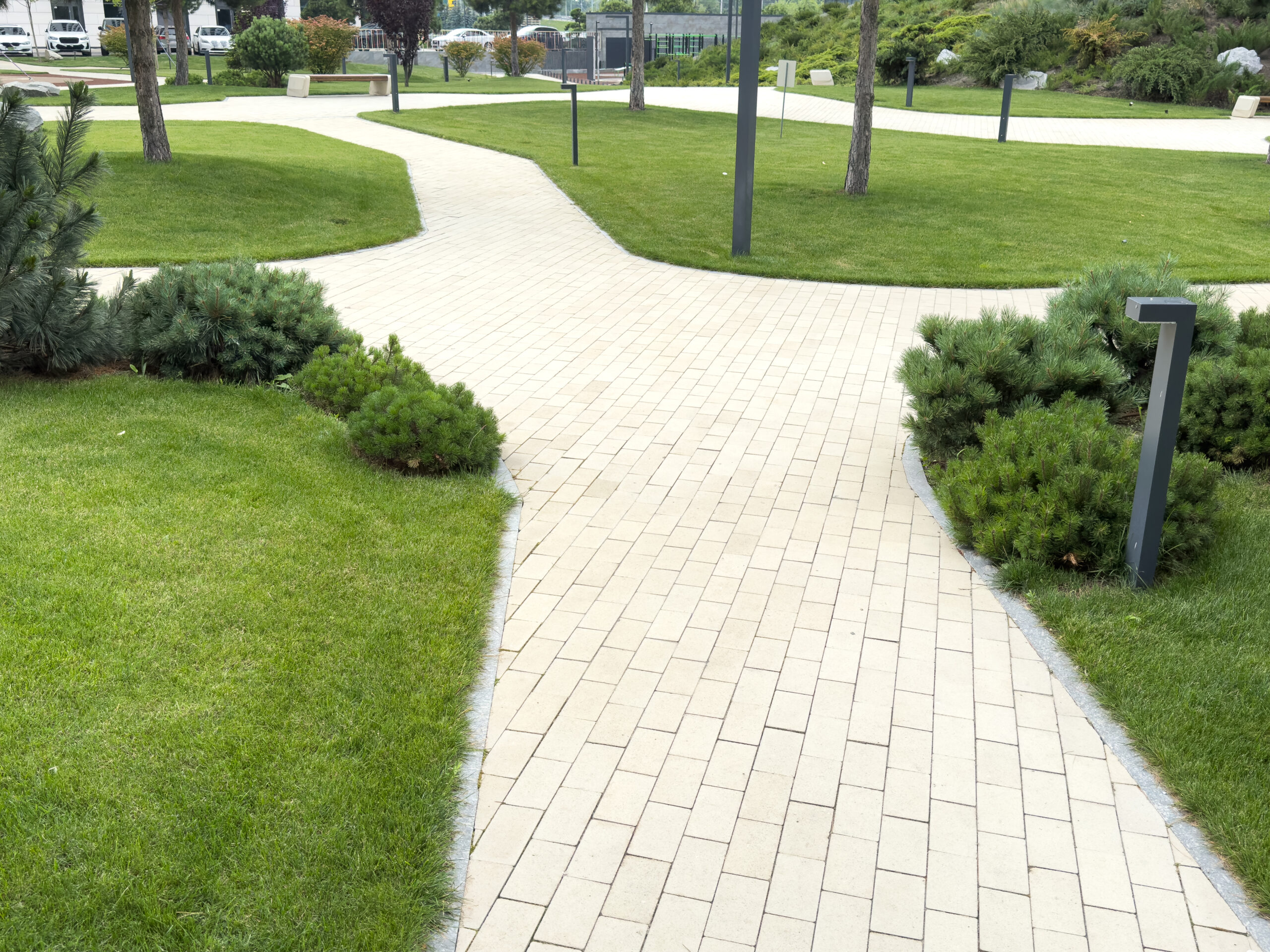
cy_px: 476
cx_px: 635
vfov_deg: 40.7
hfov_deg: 52.6
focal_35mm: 35
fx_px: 1284
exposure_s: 1/2300
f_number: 1.8
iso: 100
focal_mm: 6.76
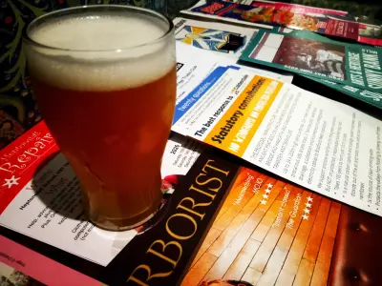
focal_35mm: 28
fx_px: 309
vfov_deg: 49.7
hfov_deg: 63.4
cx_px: 191
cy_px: 143
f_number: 2
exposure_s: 1/11.1
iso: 2395
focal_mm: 3.54
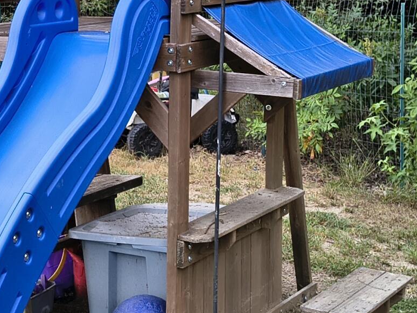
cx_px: -58
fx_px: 1121
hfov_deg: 20.0
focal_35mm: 93
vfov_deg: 15.8
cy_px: 61
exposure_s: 1/265
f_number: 1.8
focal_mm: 5.56
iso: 100
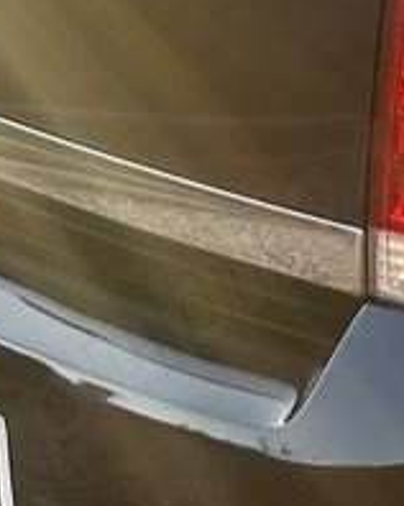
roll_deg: -2.6
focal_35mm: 158
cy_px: 345
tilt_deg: -23.9
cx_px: 1120
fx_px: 2365
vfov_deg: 12.2
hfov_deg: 8.5
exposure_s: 1/365
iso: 80
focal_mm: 6.86
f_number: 1.78
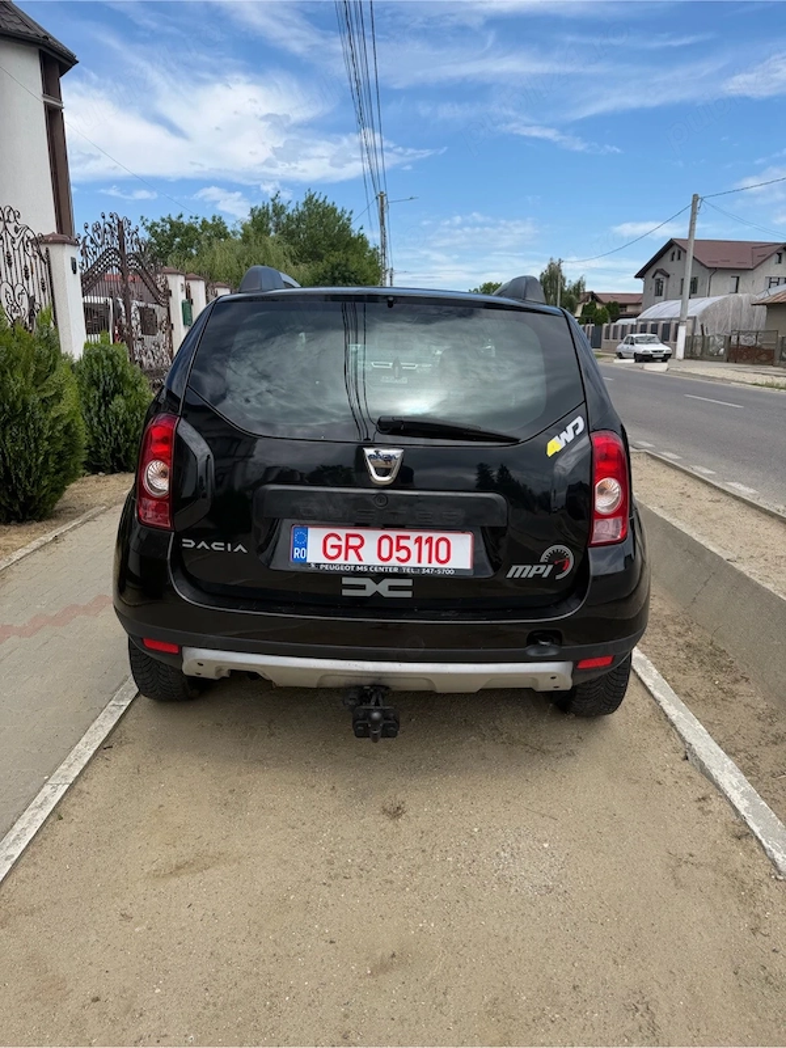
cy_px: 524
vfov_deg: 71.6
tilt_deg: -14.7
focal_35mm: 24
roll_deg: -0.3
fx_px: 727
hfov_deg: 56.8
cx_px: 393
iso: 80
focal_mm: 6.76
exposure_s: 1/3953
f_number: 1.78
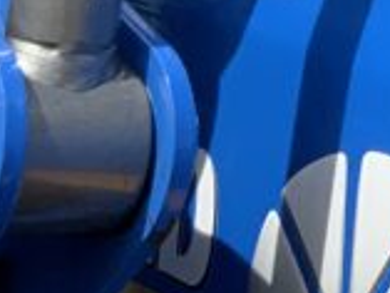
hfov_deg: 9.8
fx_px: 2131
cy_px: -447
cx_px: 740
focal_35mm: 189
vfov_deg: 7.3
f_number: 1.8
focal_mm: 3
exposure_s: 1/1912
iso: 16
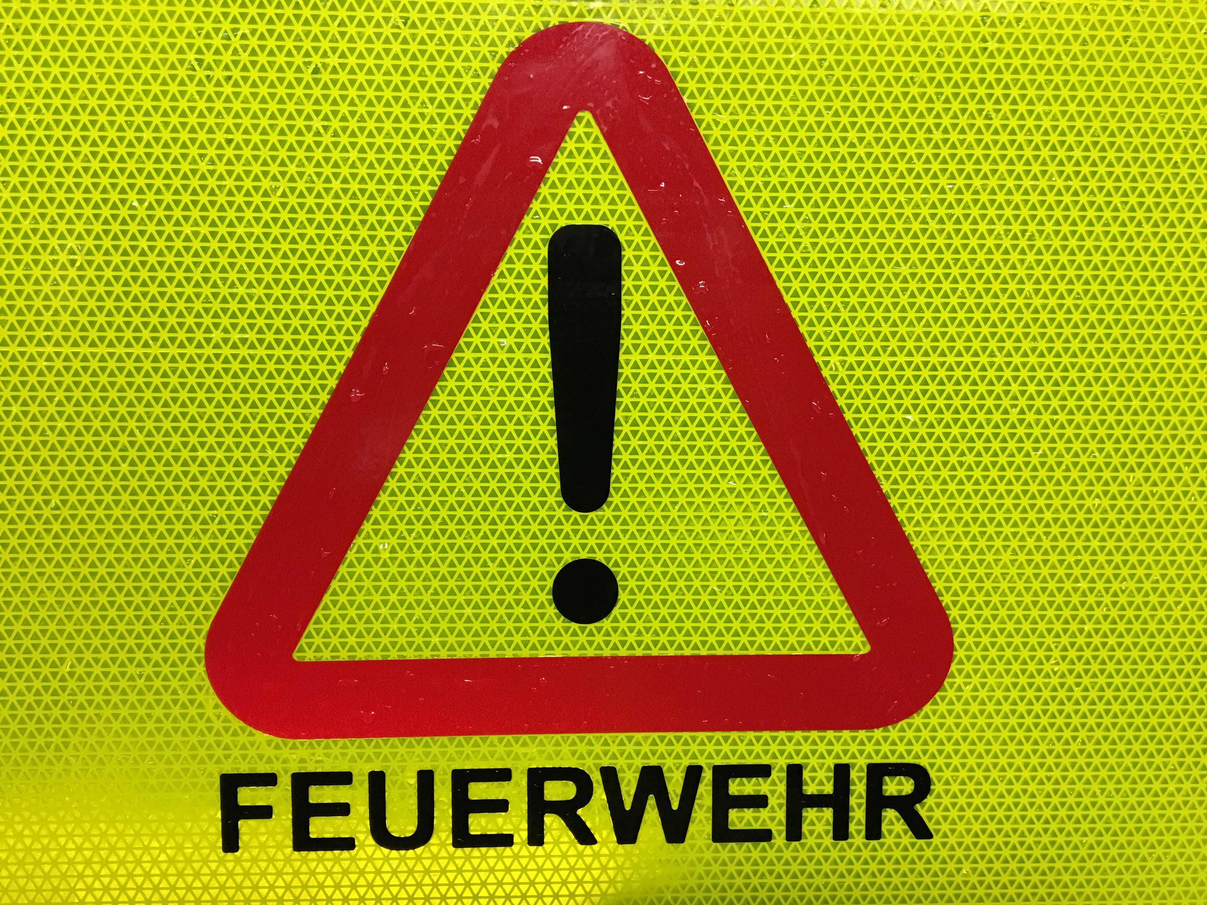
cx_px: 604
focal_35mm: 29
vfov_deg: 48.2
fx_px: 1011
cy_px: 452
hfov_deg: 61.7
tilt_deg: -31.6
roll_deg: -1.7
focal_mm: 4.15
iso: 200
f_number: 2.2
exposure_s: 1/25
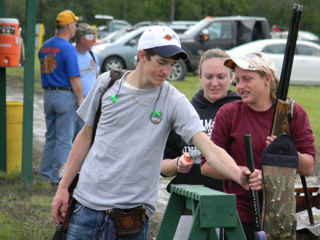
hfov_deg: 4.8
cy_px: 120
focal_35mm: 414
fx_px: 3827
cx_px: 160
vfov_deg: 3.6
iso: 80
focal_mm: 75
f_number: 5.4
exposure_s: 1/205
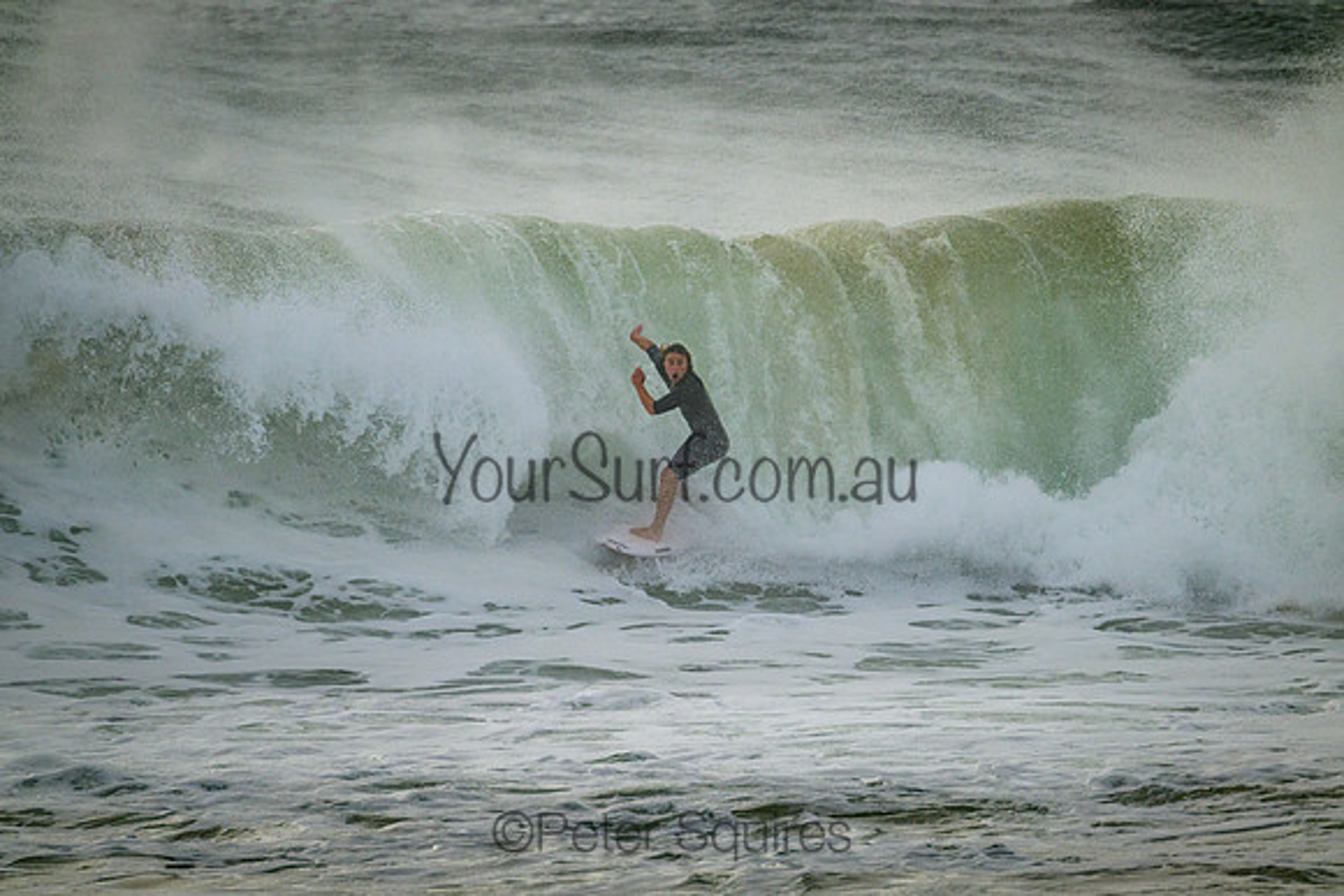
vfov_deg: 1.7
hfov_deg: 2.6
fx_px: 29872
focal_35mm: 800
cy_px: 448
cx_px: 672
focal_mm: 800
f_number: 11
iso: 1100
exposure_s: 1/2500
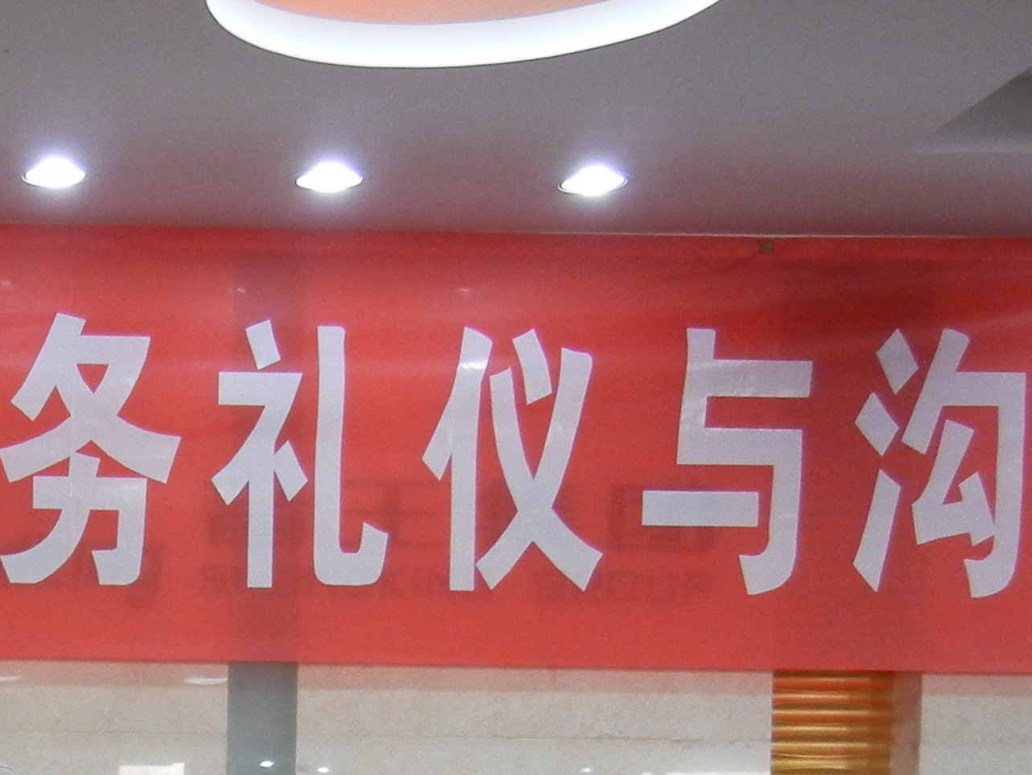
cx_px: -254
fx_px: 2773
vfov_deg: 15.2
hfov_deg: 19.6
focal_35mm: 93
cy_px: 1008
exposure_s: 1/30
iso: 375
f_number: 3.5
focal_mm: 5.4
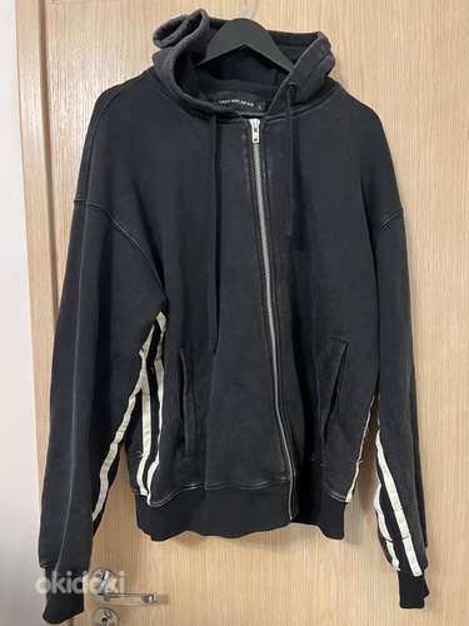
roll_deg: +0.6
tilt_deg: -5.0
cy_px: 313
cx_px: 234
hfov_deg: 53.1
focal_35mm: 26
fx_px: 470
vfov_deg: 67.3
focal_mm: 5.1
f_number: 1.6
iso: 500
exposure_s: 1/25
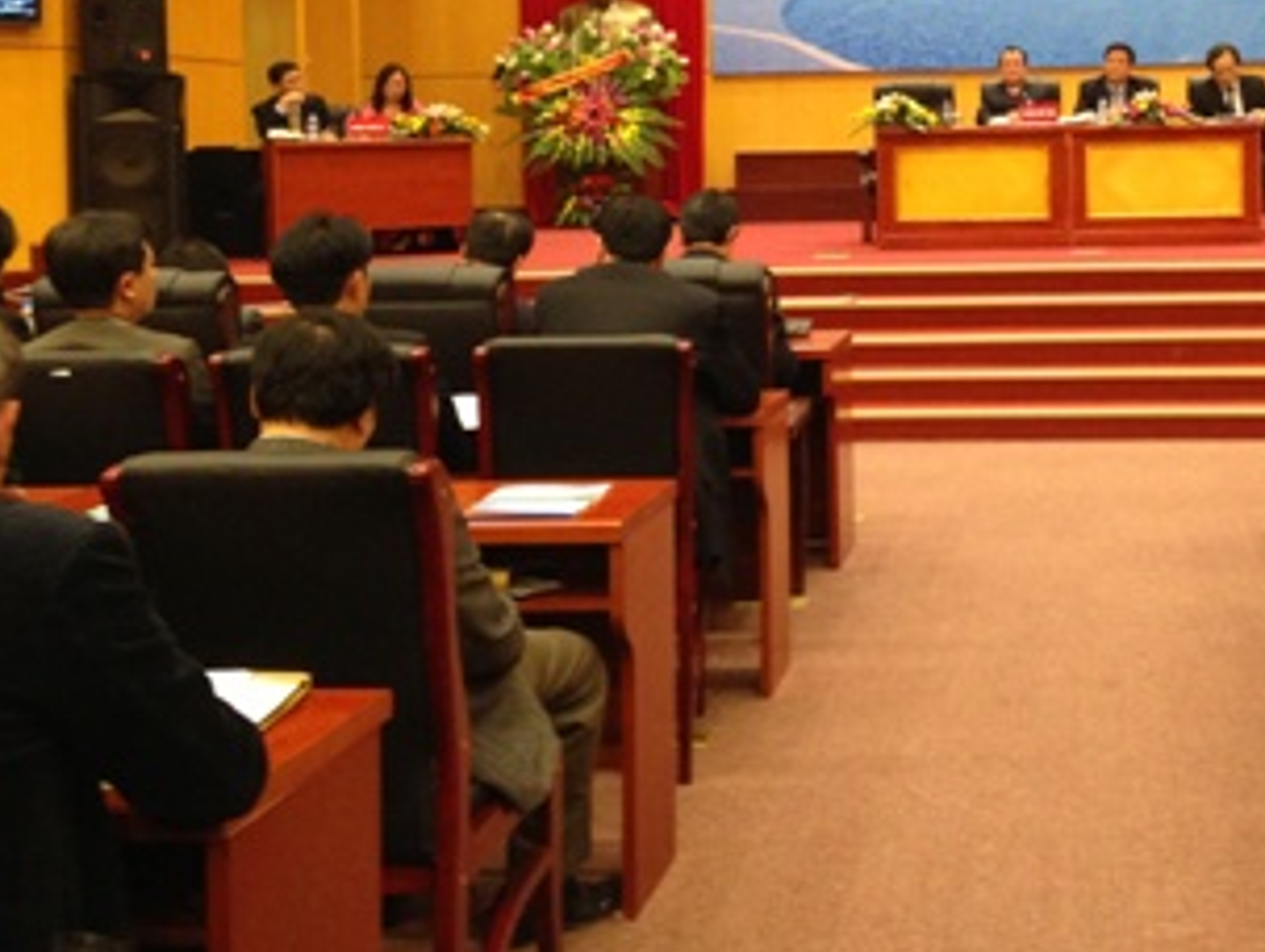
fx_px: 2122
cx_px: 941
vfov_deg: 24.8
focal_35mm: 58
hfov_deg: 32.6
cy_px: 184
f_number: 2.4
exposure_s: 1/20
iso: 250
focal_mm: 4.13
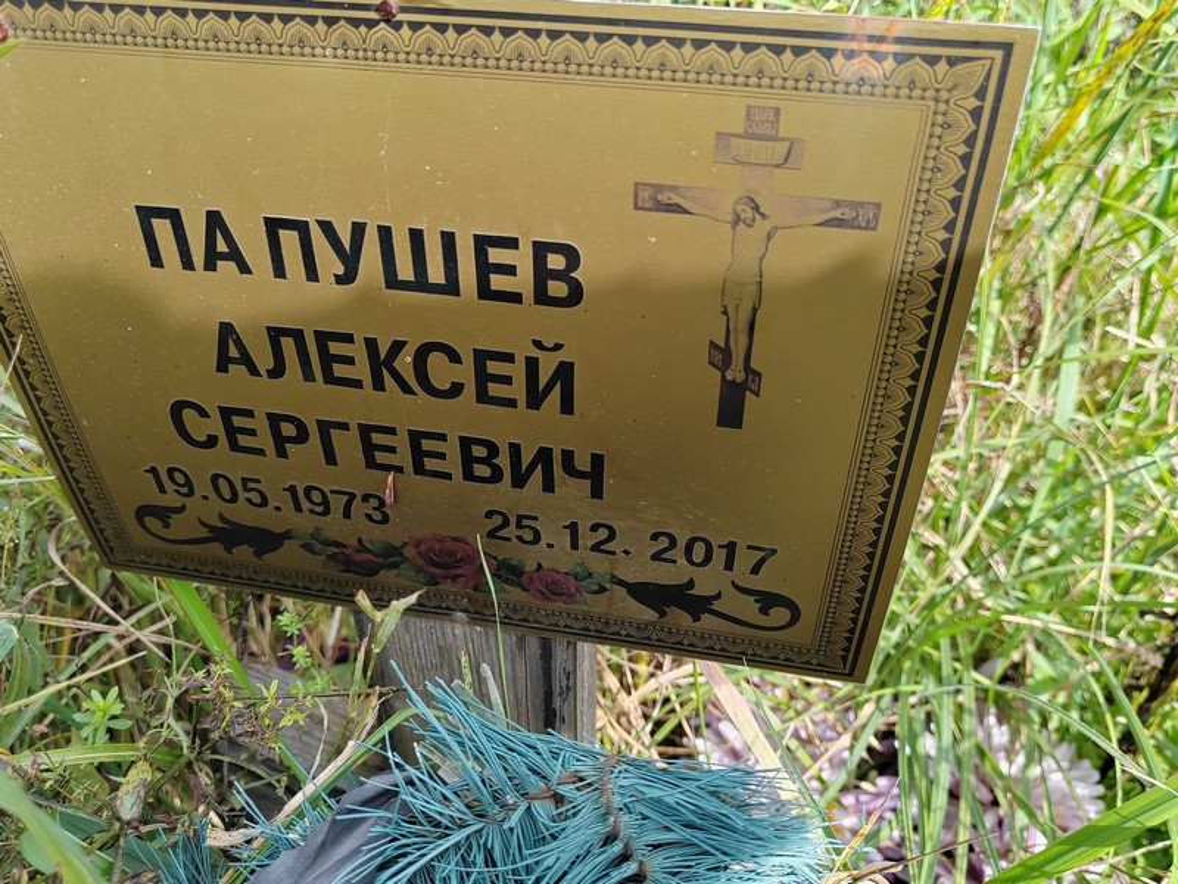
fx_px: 1021
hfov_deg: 60.0
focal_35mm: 30
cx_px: 589
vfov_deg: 46.8
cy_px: 442
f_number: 1.9
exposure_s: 1/320
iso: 100
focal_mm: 5.52
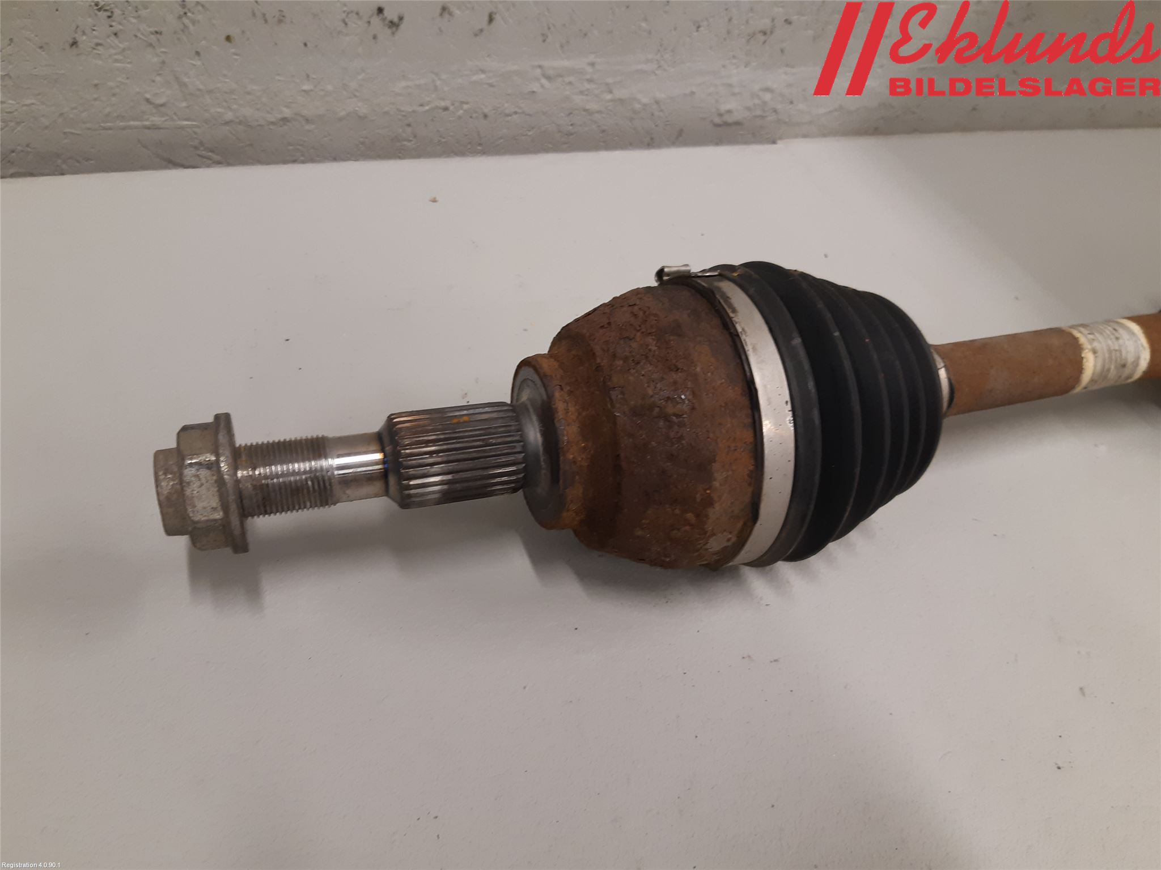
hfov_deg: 67.3
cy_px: 435
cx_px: 580
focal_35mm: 26
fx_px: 872
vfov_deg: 53.1
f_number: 1.7
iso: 125
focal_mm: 3.93
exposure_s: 1/50
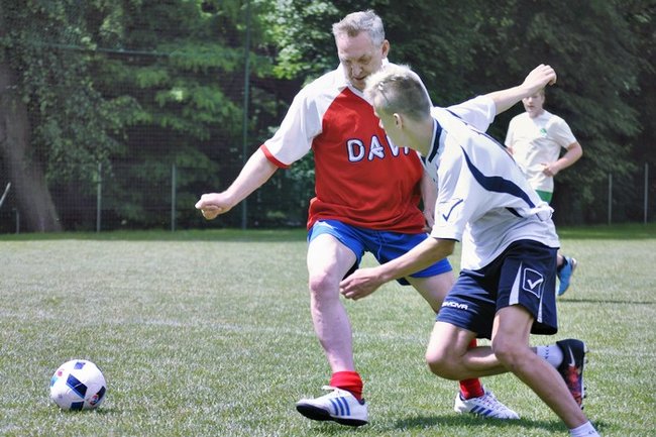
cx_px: 328
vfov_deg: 11.4
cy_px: 218
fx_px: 2186
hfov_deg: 17.1
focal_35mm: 120
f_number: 4.2
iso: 200
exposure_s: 1/1000
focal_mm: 80
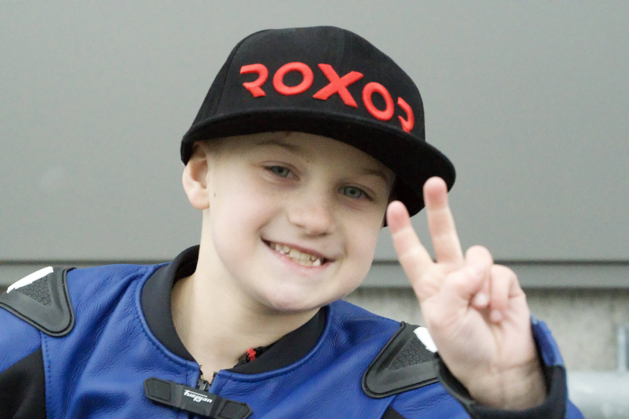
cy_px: 210
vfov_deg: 13.0
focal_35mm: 105
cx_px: 314
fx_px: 1833
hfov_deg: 19.5
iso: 51200
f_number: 9
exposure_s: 1/1250
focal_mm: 105
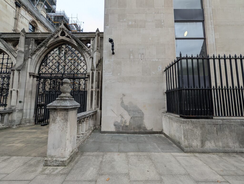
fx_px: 85
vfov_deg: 94.6
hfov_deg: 110.5
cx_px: 122
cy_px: 92
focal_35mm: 12
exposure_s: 1/501
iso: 45
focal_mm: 2.02
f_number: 1.7
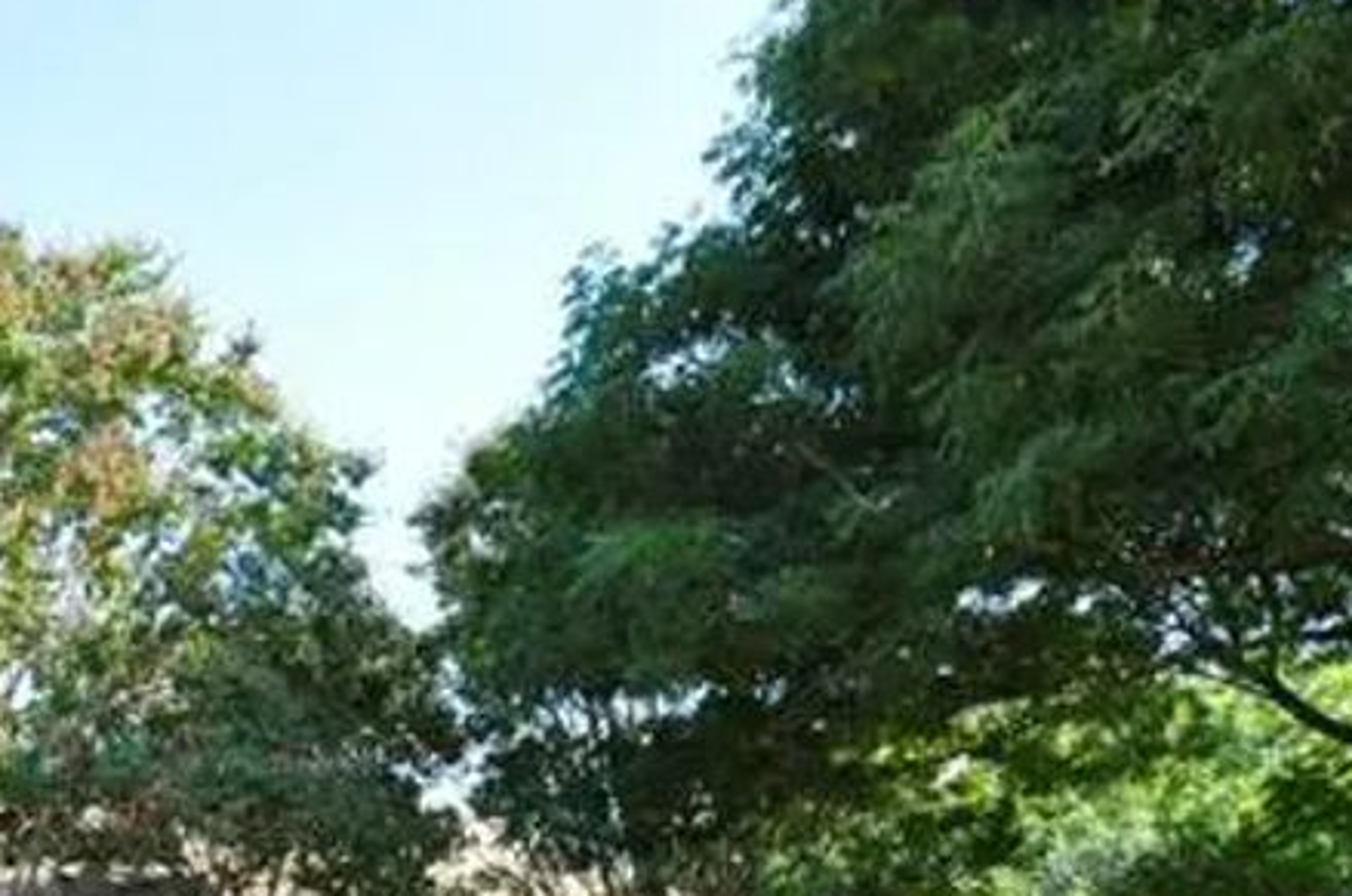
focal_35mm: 35
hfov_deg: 45.7
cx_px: -9
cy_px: 1001
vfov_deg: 32.8
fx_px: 1312
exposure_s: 1/200
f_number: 16
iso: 800
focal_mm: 10
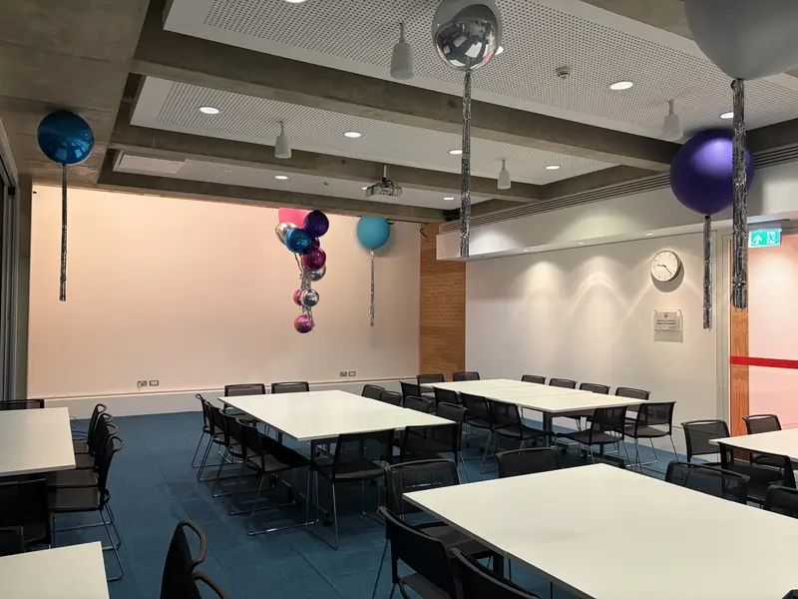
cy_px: 300
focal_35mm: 26
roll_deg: -0.4
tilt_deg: +2.1
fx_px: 599
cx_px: 399
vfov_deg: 53.1
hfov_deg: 67.3
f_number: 1.6
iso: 160
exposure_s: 1/50
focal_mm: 5.96
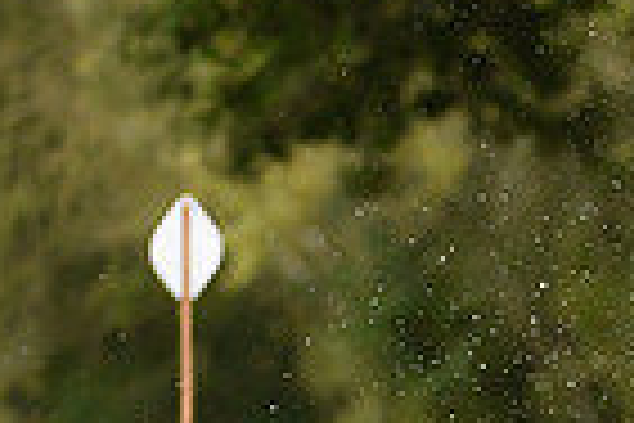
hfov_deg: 2.5
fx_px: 14528
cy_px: 477
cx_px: 1295
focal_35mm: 825
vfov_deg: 1.7
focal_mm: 200
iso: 800
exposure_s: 1/1250
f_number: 5
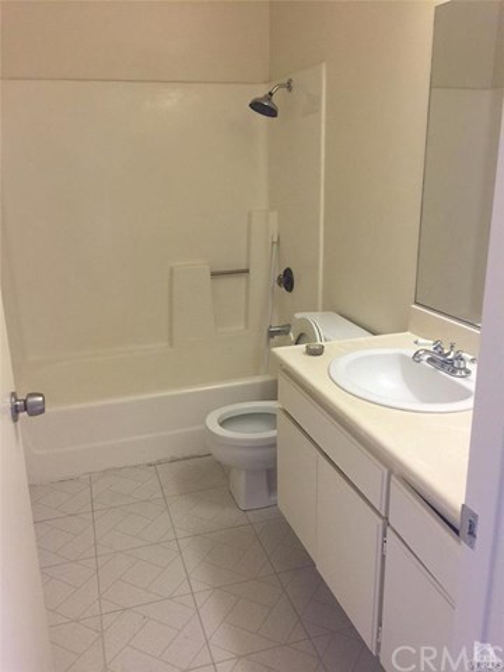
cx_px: 252
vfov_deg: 61.7
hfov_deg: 48.2
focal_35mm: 29
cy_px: 336
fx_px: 563
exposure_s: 1/30
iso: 40
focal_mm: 4.15
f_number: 2.2
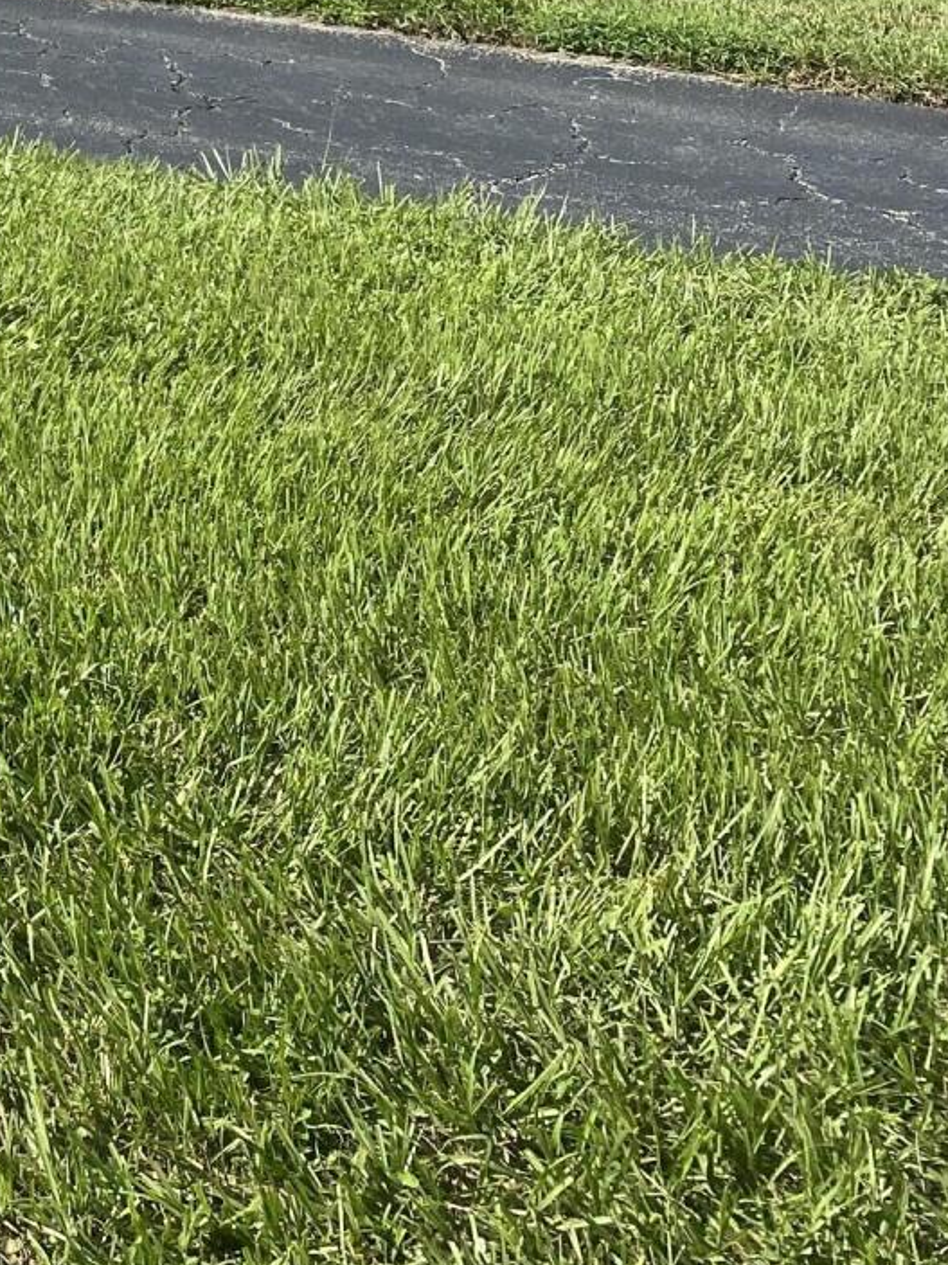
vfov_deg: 23.9
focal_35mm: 74
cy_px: -268
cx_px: -344
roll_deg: -0.6
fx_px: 2703
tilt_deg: -5.8
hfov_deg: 18.3
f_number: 1.8
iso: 32
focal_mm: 4.25
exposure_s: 1/4115
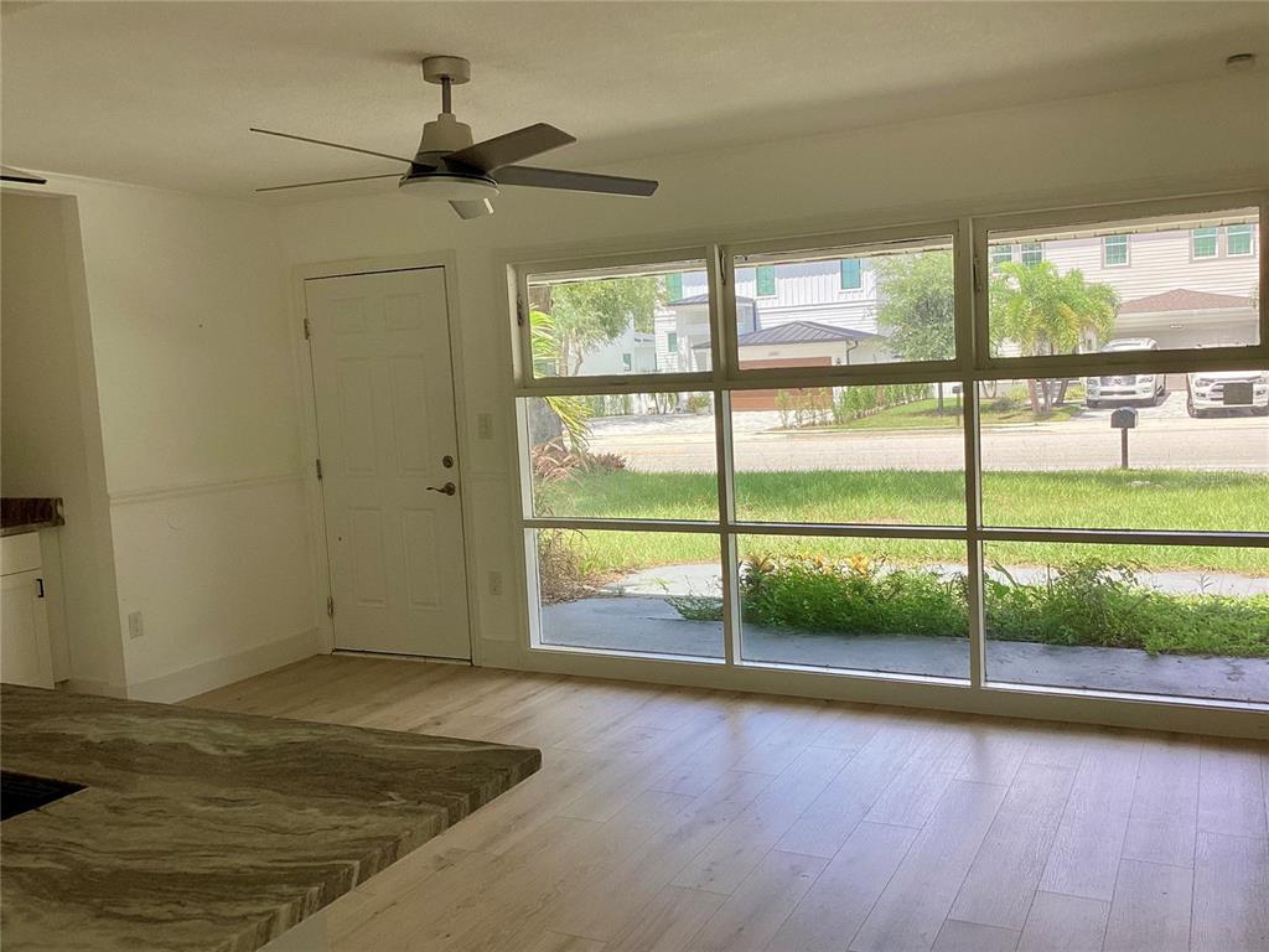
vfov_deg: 45.4
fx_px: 1136
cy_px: 476
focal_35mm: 31
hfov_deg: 58.4
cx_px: 634
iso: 25
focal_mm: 3.3
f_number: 2.4
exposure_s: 1/356
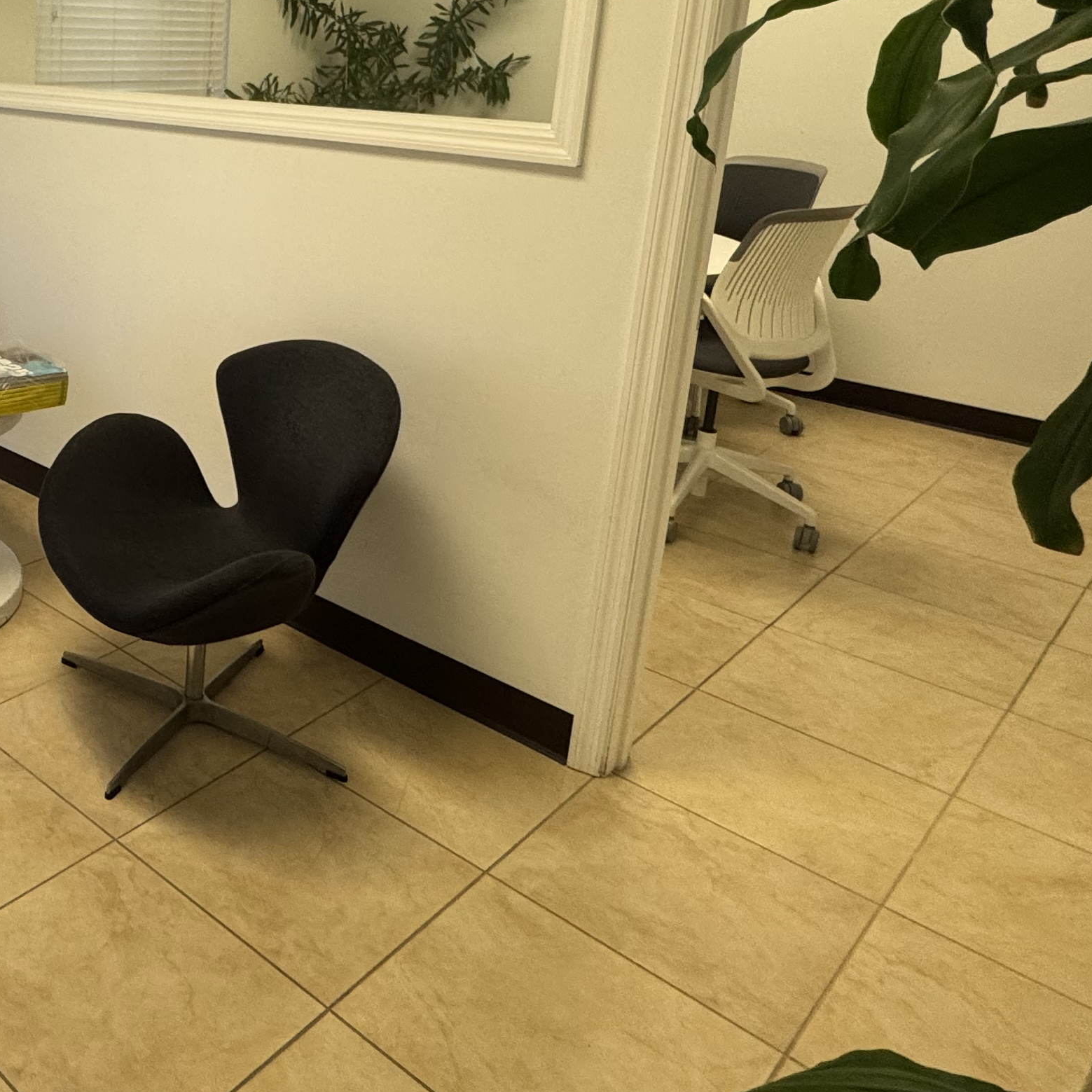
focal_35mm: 32
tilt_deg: -13.4
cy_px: 288
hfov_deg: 43.9
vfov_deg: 49.3
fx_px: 1142
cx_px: 8
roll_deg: -0.8
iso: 200
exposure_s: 1/120
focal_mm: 2.22
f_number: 2.2
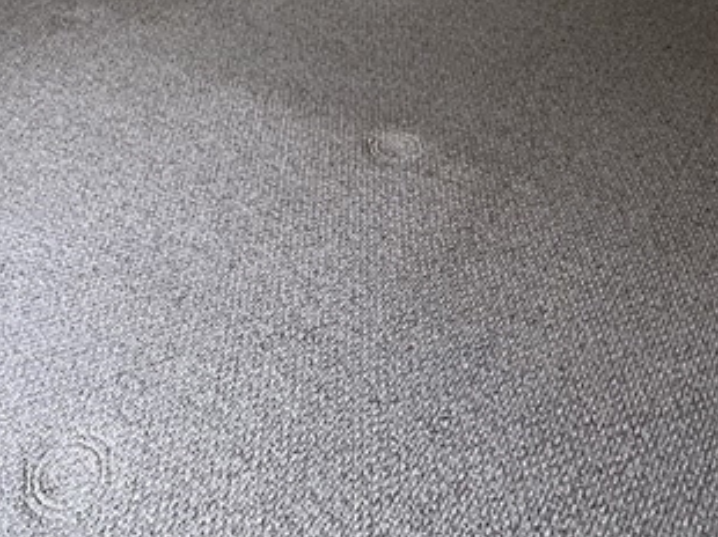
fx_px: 891
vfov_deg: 25.4
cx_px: 234
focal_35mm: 43
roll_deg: +1.7
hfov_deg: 43.2
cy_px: -266
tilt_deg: -10.3
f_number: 1.8
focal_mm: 1.57
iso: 80
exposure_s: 1/99
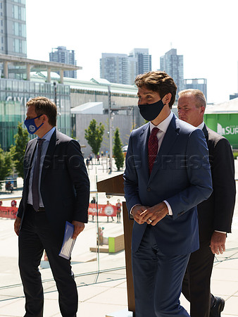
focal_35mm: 72
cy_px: 158
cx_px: 170
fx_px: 660
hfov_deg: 20.3
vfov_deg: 27.0
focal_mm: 50
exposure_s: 1/320
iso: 100
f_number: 5
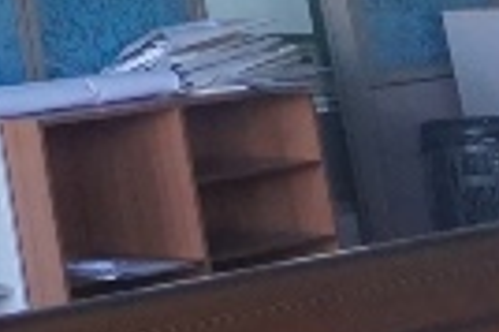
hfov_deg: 9.3
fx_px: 2547
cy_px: -856
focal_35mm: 184
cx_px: -920
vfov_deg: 6.4
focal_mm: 16
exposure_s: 1/160
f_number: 4
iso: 1600
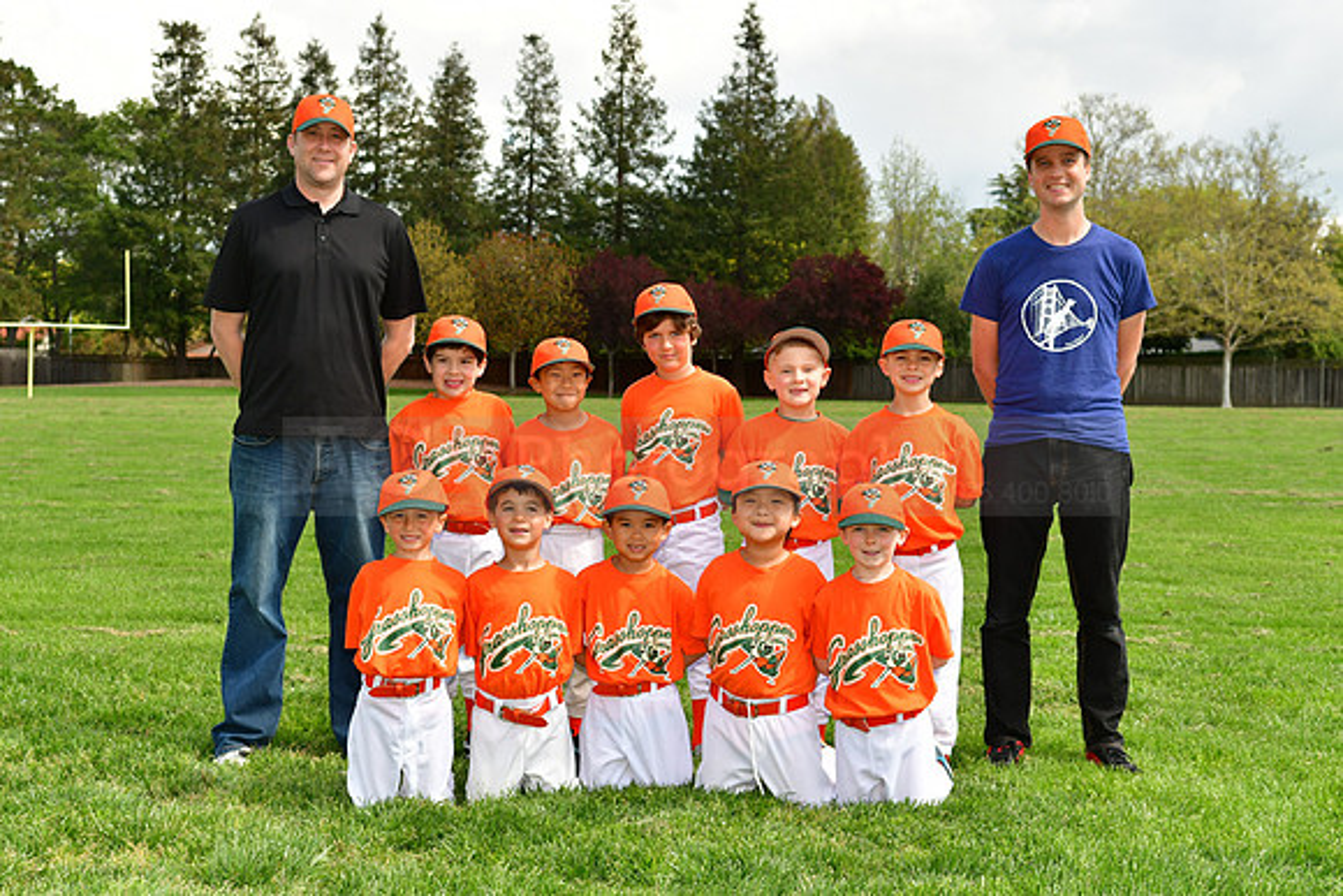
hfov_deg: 35.0
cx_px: 672
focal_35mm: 57
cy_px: 448
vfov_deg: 23.8
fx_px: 2127
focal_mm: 38
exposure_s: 1/500
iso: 200
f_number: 5
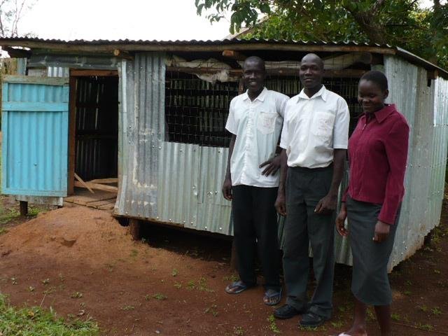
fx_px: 557
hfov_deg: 43.9
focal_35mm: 43
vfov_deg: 33.6
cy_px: 168
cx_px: 224
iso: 100
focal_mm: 6.1
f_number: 2.8
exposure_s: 1/500
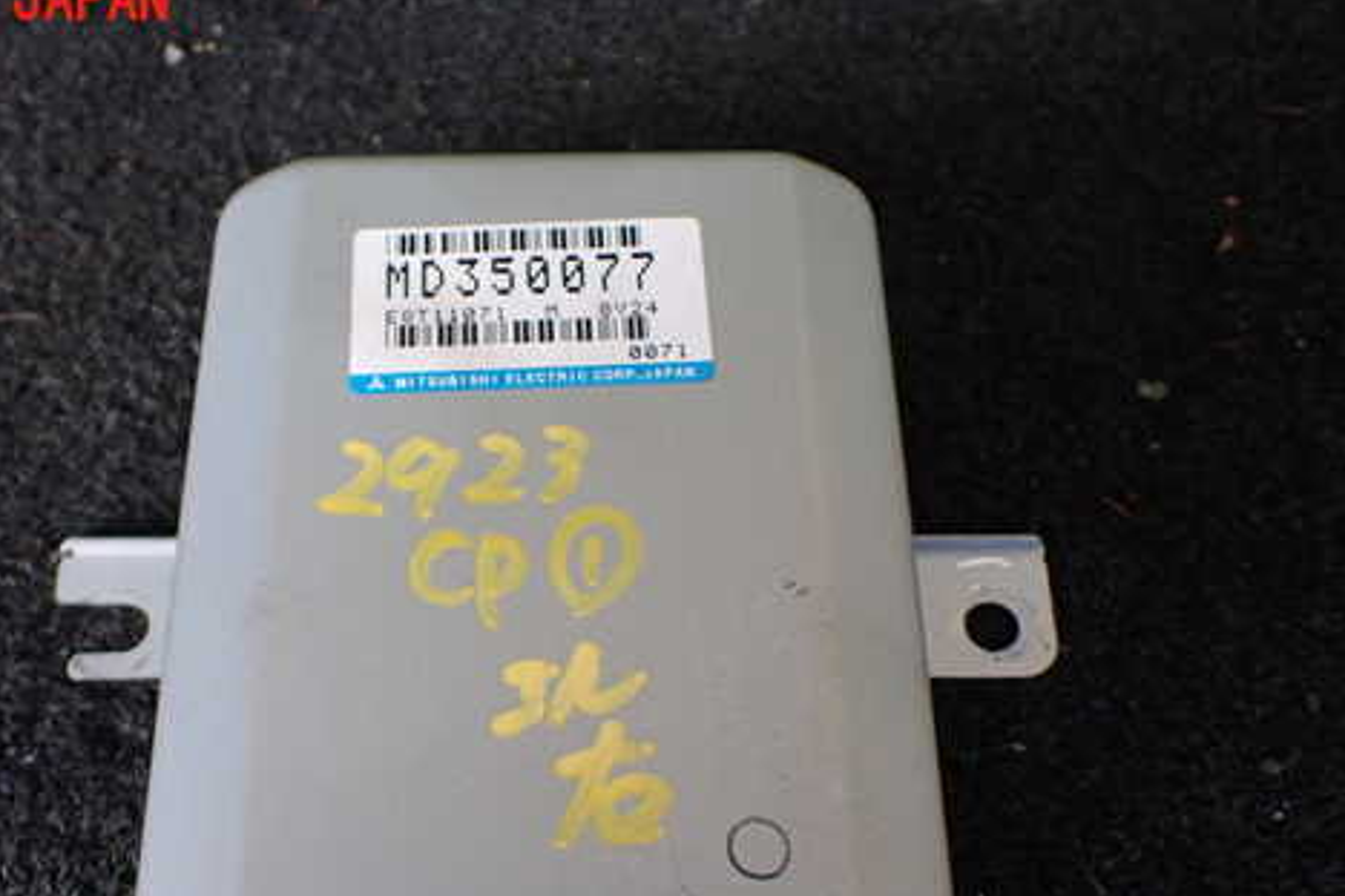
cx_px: 509
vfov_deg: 33.1
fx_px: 1494
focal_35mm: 40
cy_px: 612
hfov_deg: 48.0
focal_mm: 5.4
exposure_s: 1/125
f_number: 2.3
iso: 250
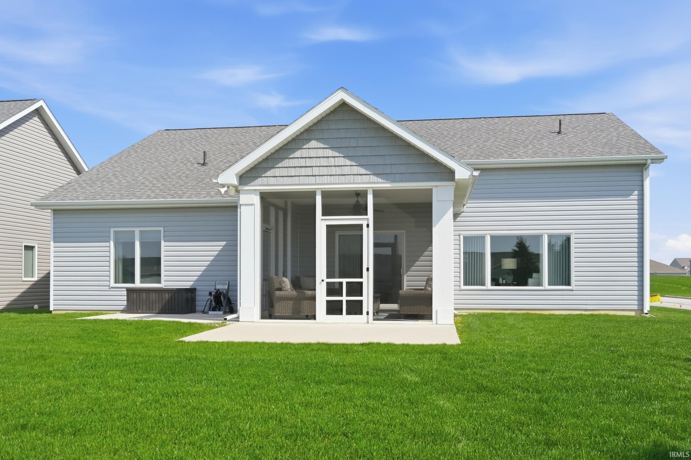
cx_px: 346
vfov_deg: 44.6
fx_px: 561
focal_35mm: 29
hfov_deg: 63.2
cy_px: 230
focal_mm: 19.5
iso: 800
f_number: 4
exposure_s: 1/4000
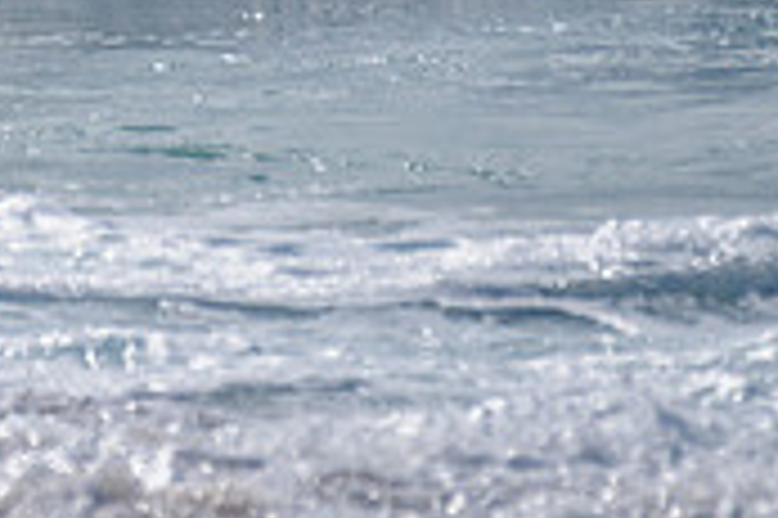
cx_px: -198
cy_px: -400
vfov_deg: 0.7
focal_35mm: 2056
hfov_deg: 1.0
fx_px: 44389
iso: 72
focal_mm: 500
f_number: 5.6
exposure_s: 1/2000
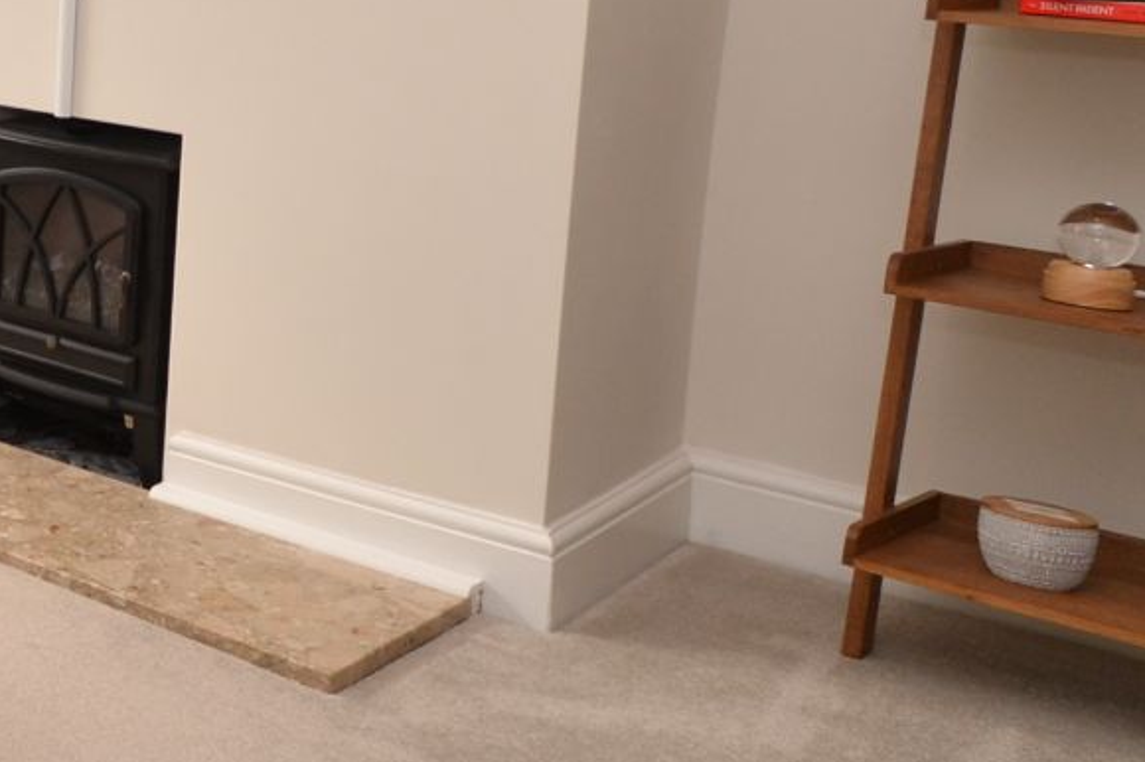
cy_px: 38
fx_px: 1685
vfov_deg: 24.6
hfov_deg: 27.4
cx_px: -525
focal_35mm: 53
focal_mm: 10
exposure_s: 1/100
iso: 400
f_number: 5
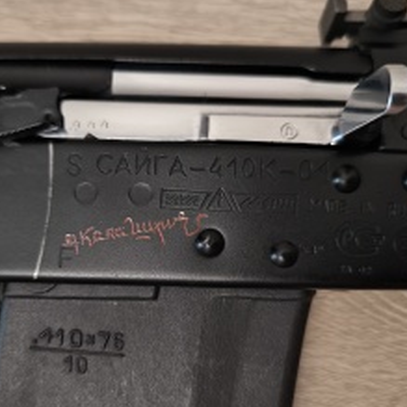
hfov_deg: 48.3
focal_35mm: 34
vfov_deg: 48.4
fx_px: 452
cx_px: 177
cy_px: 213
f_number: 1.9
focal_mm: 6.92
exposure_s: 1/25
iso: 640
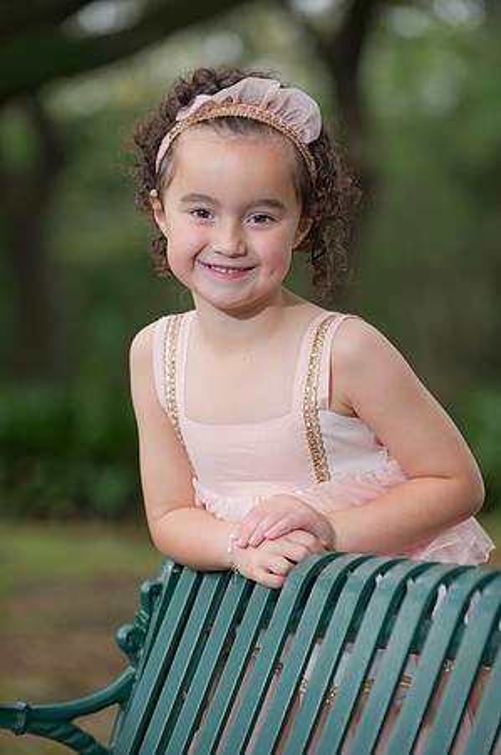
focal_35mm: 135
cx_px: 250
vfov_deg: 15.2
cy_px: 378
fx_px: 2824
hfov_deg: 10.1
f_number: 3.2
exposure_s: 1/200
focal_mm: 135
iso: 400
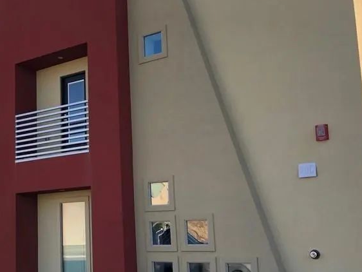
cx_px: 91
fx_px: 534
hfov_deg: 36.6
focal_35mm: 51
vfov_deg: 28.6
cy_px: 144
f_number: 1.8
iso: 20
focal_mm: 3.99
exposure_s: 1/408
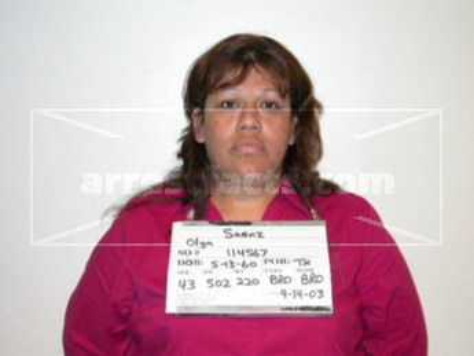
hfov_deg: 32.7
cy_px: 178
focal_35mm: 59
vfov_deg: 24.8
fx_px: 808
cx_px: 237
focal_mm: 12.2
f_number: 3
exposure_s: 1/60.3
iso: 100
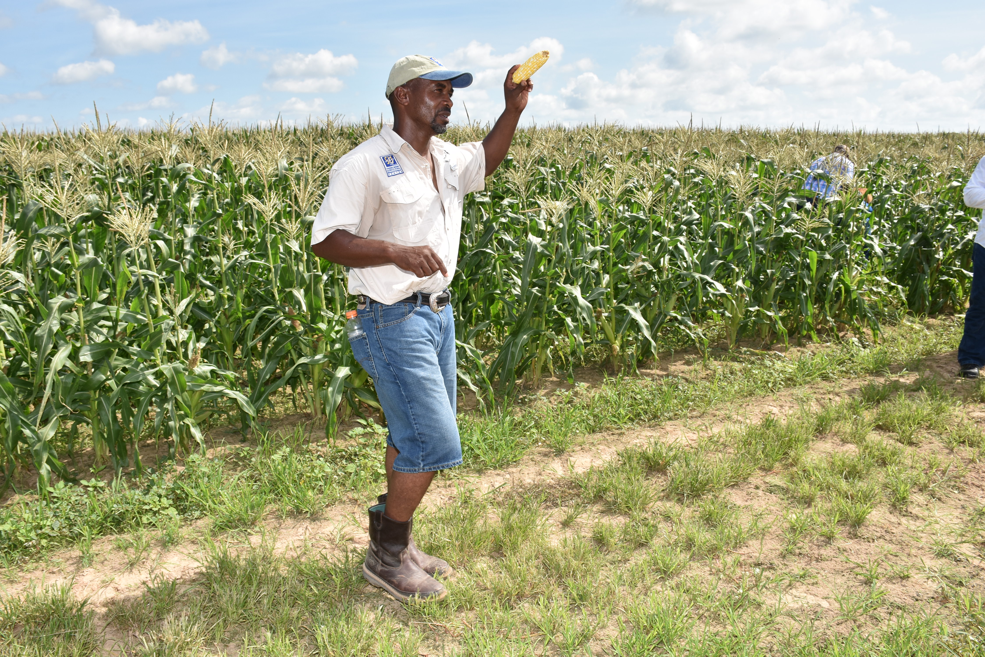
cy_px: 328
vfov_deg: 43.6
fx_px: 821
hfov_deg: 61.9
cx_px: 492
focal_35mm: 30
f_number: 13
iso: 200
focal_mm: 20
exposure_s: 1/250
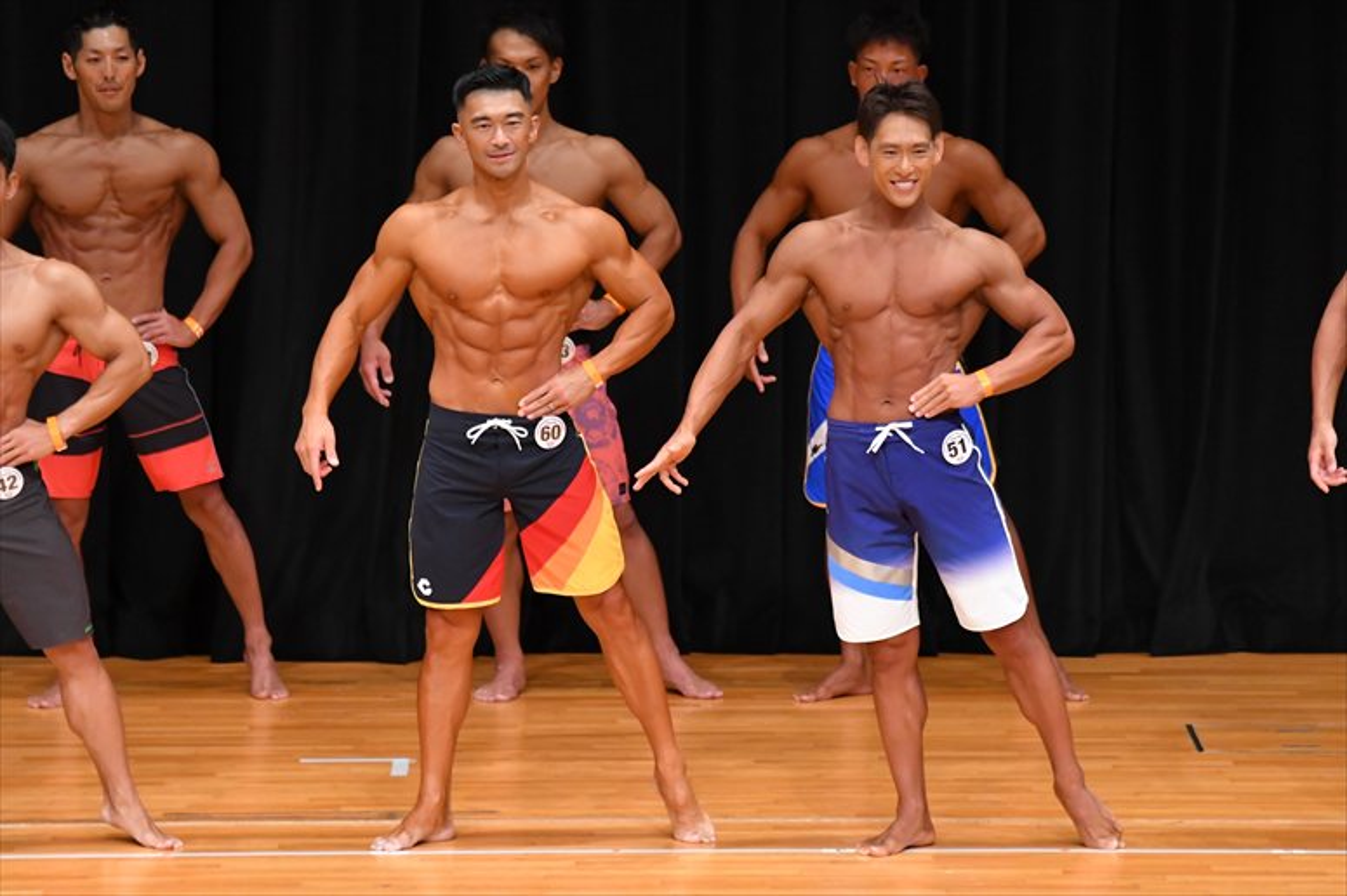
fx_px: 10659
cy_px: 448
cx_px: 674
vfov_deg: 4.8
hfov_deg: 7.2
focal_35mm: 285
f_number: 5.6
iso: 4000
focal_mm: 190
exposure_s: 1/400
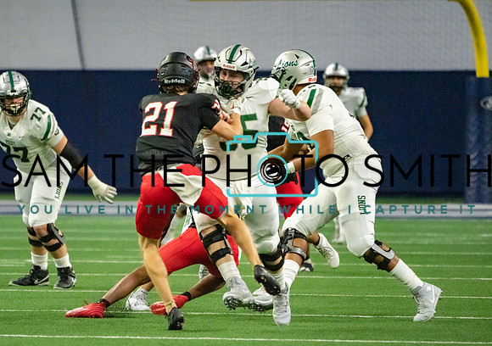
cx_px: 181
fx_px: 6914
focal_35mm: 497
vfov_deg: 2.9
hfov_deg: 4.1
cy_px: 208
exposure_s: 1/1000
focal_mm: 394
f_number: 5.6
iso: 12800
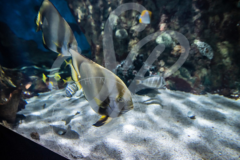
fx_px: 100
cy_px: 85
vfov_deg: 77.3
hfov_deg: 100.4
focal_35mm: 15
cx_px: 119
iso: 2000
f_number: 2.8
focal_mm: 14
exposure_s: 1/320
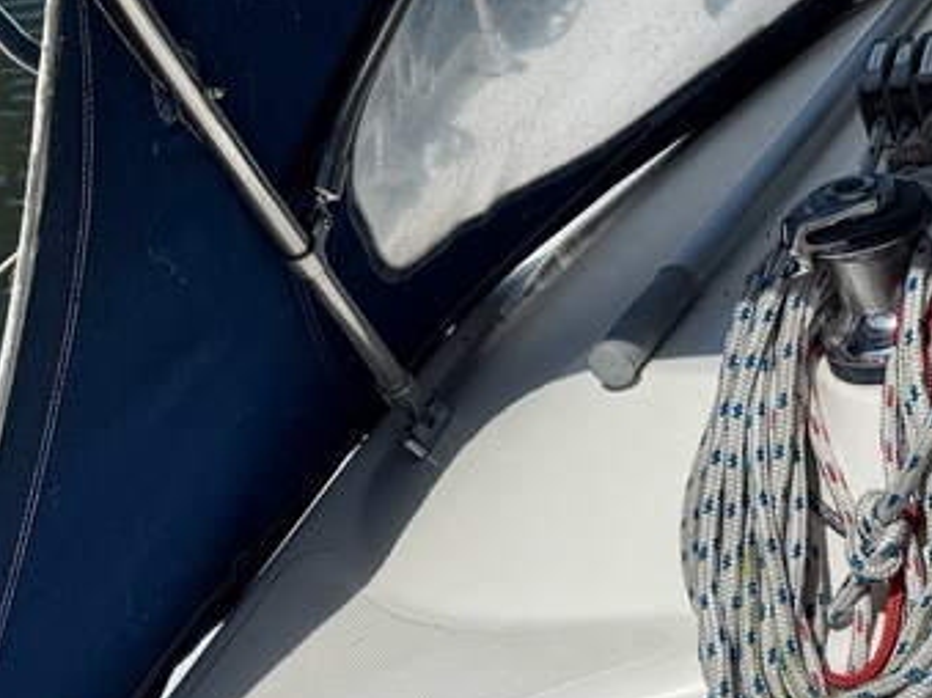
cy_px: 566
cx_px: 1512
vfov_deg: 17.2
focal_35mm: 85
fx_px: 2288
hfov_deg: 19.2
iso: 80
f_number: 1.78
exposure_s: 1/14286
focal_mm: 6.76
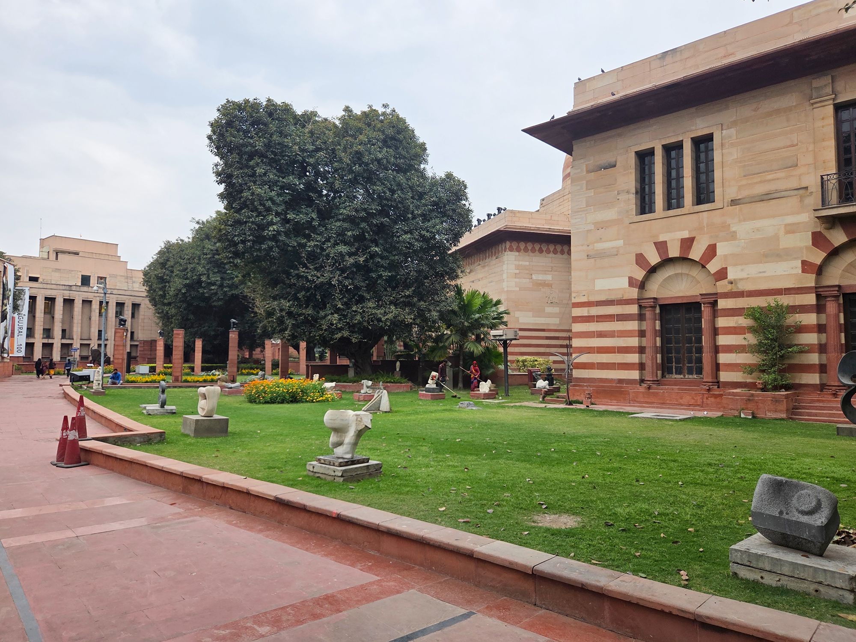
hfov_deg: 73.9
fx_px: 569
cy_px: 321
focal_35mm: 23
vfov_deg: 58.9
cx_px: 428
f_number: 1.8
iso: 80
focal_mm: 5.4
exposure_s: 1/607
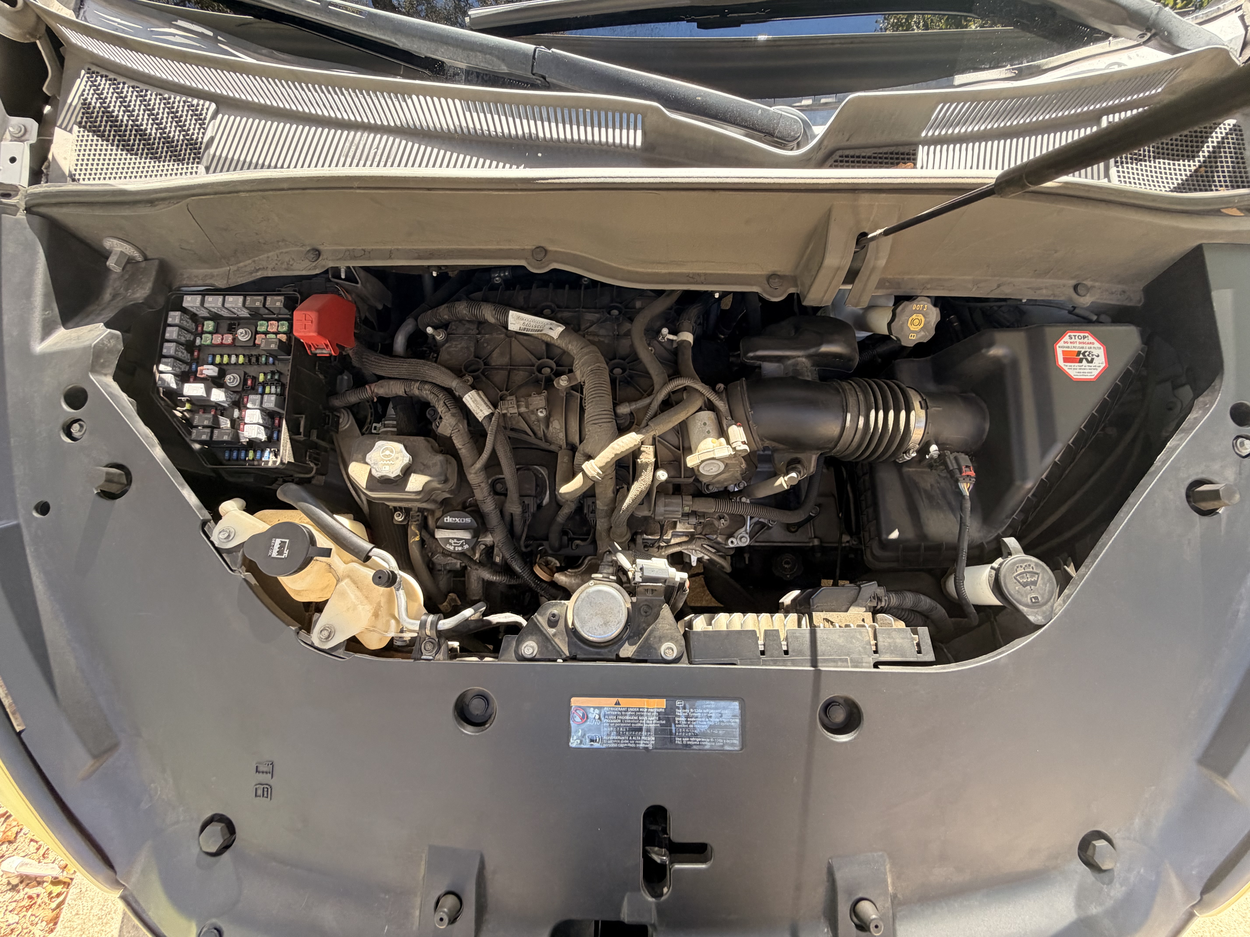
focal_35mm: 14
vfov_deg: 85.7
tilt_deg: -58.6
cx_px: 625
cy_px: 468
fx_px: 506
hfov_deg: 102.1
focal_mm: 2.22
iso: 160
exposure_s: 1/121
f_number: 2.2
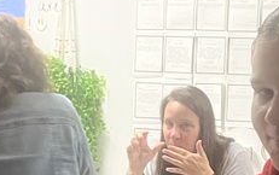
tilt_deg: -7.2
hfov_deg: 17.1
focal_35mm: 122
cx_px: 100
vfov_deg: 10.7
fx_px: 929
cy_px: 175
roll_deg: -1.8
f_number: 1.6
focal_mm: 5.1
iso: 100
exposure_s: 1/60
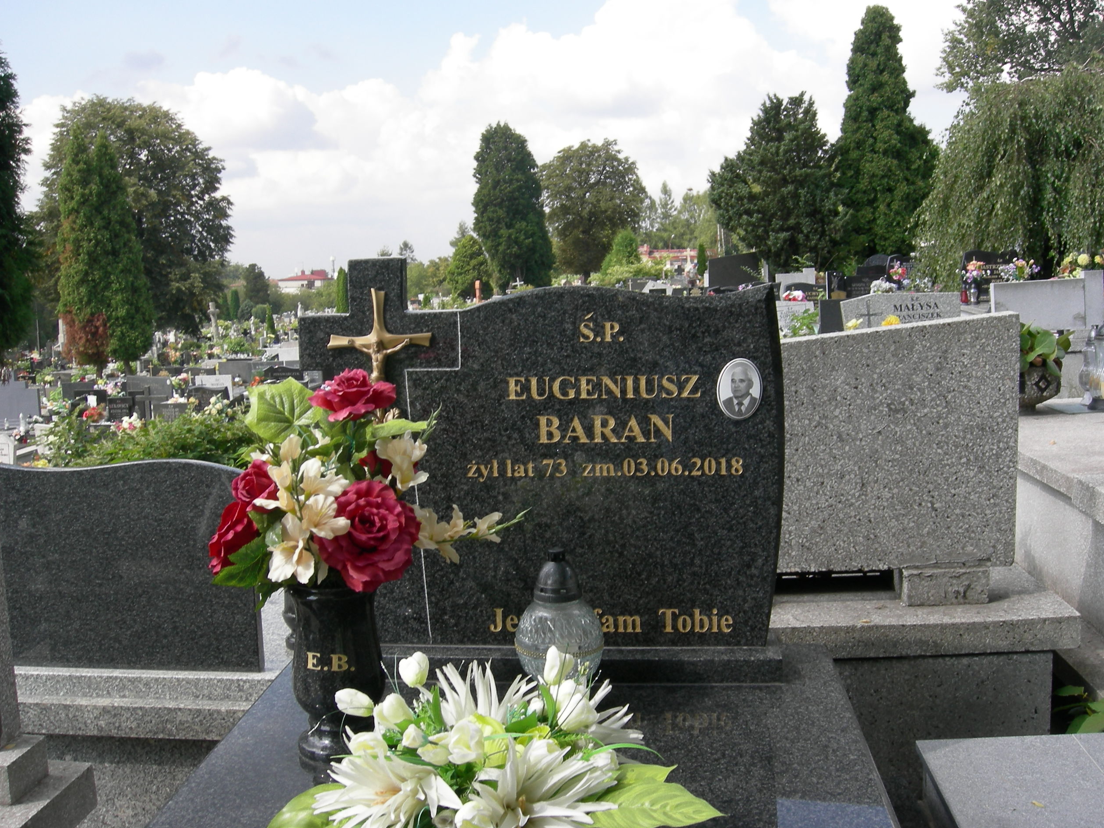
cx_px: 547
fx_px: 1180
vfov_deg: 38.7
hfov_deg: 50.1
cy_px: 408
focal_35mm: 37
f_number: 5.4
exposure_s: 1/163
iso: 64
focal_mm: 7.5
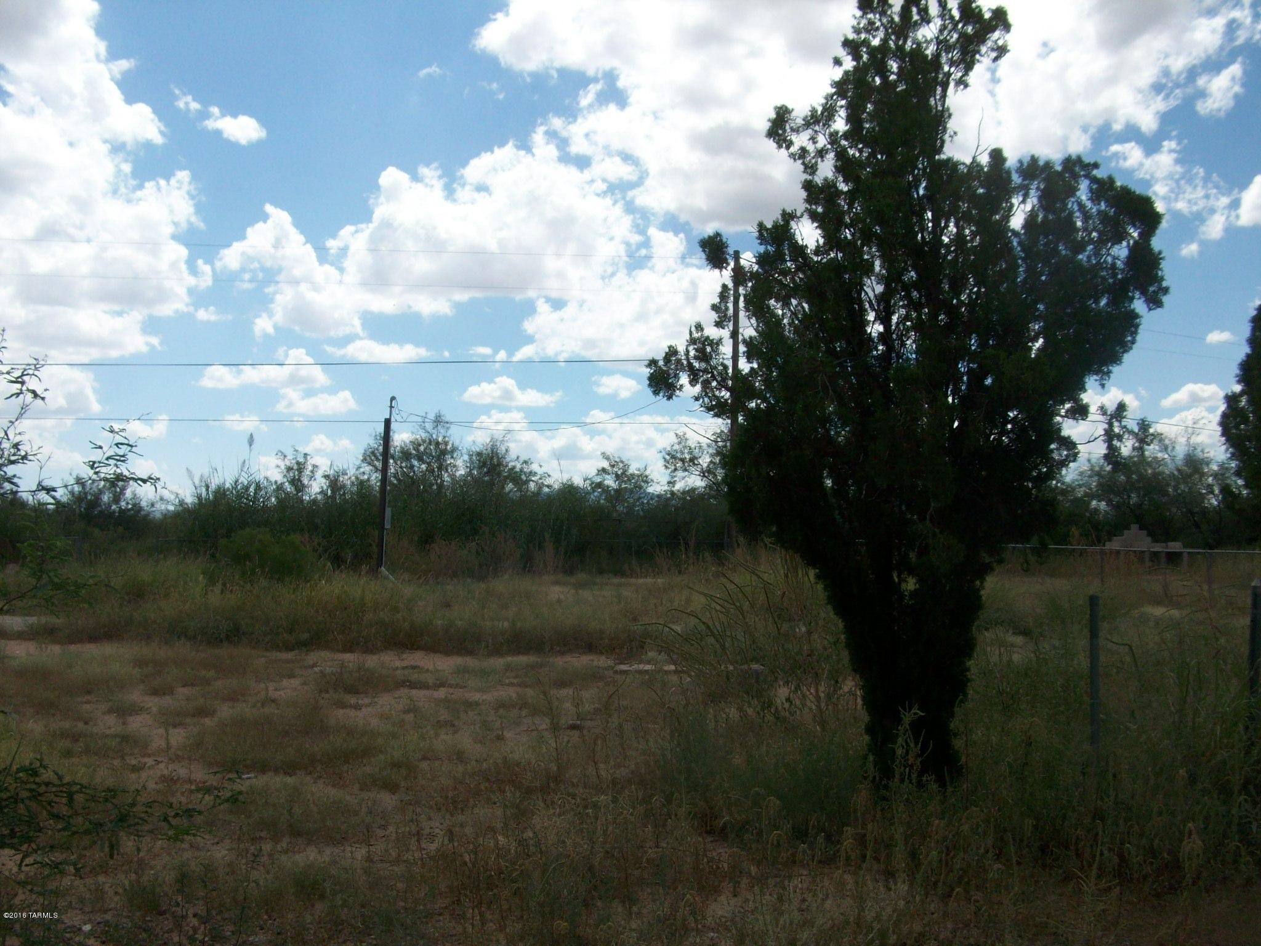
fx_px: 1239
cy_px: 473
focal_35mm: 34
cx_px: 630
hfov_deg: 54.0
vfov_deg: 41.8
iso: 64
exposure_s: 1/499
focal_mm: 5.7
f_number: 5.5
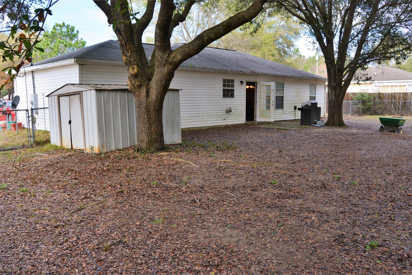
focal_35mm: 30
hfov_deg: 61.9
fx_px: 343
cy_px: 138
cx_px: 206
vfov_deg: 43.6
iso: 400
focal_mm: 20
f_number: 10
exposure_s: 1/200
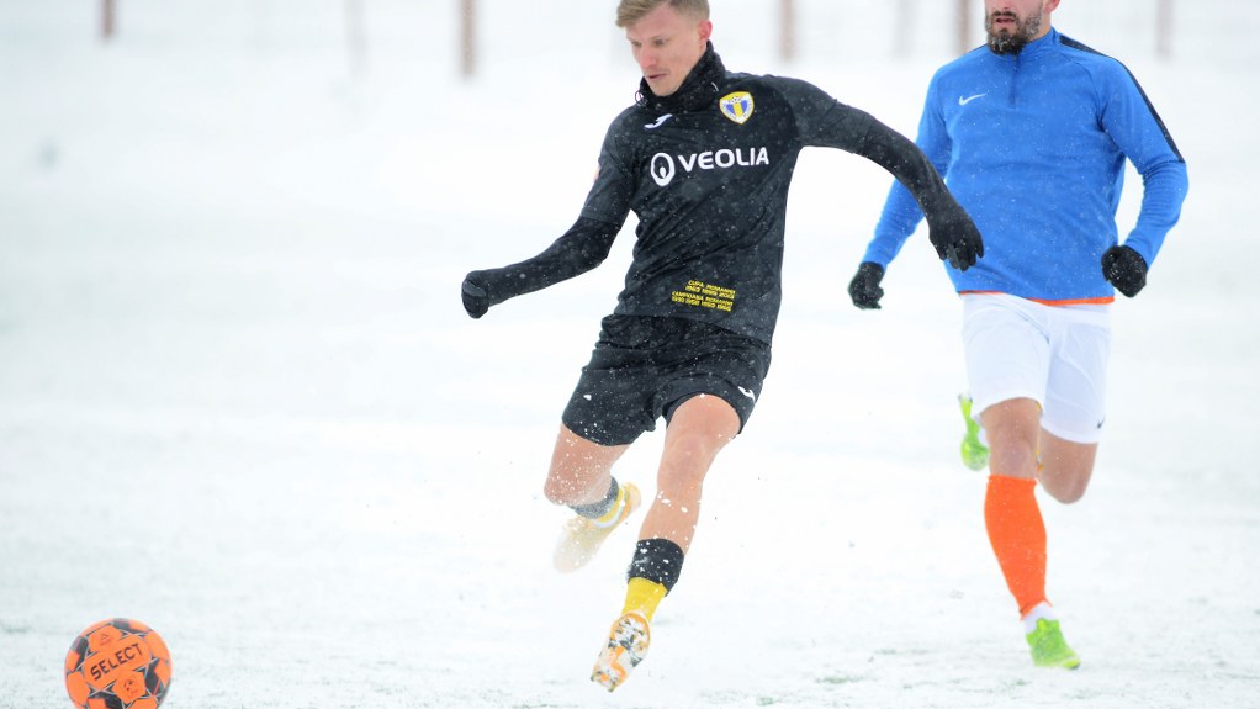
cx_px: 630
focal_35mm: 315
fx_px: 10525
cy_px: 319
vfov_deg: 3.9
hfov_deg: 6.9
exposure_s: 1/2000
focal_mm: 300
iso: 400
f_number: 2.8
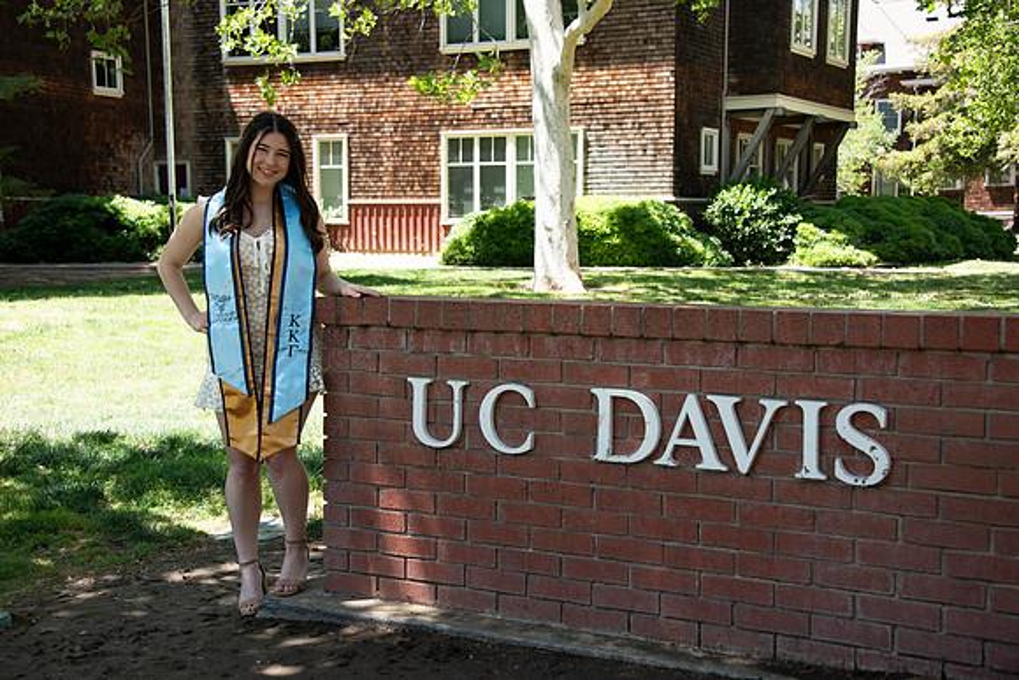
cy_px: 340
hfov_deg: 39.6
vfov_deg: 27.0
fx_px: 1416
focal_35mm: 50
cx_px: 510
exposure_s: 1/400
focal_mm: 50
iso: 640
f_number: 5.6
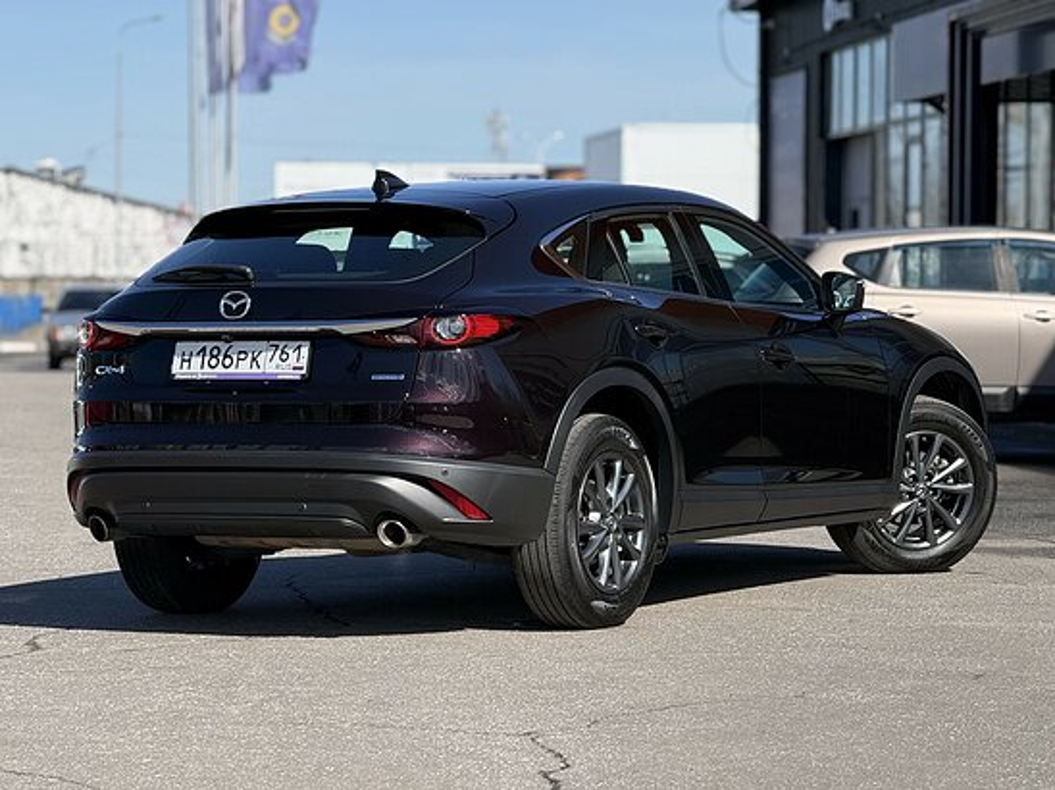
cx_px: 528
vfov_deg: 12.3
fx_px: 3654
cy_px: 395
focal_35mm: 120
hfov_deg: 16.4
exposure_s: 1/1513
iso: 64
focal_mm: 15.66
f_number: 2.8
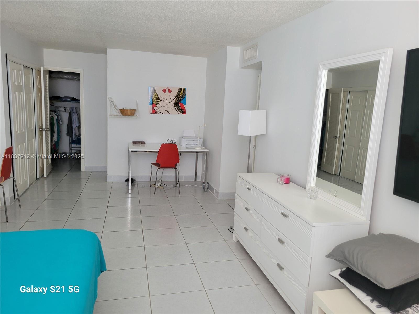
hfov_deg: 67.3
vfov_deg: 53.1
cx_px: 210
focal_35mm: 26
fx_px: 315
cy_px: 157
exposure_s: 1/60
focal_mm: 5.4
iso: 250
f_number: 1.8
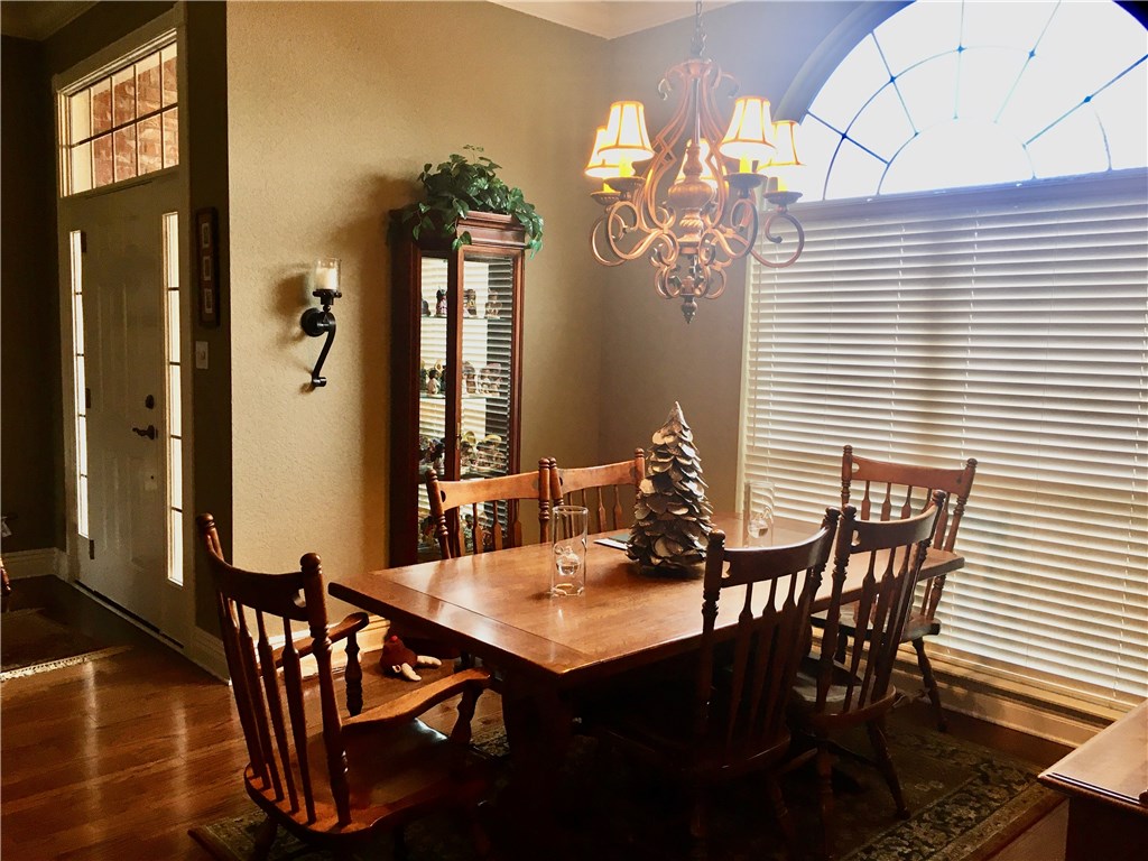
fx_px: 962
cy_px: 430
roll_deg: -1.9
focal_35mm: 29
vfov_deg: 48.2
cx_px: 574
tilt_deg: -6.1
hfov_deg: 61.7
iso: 64
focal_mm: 4.15
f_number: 2.2
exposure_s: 1/30
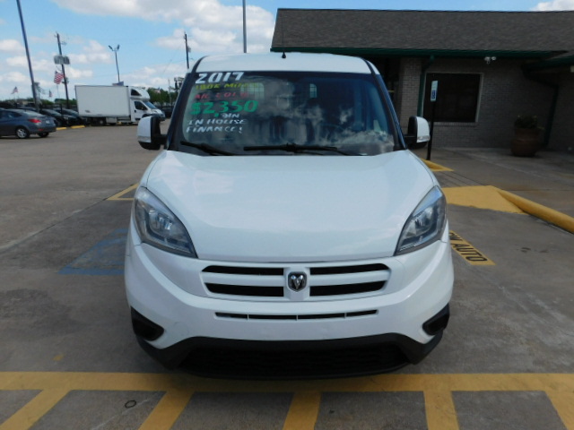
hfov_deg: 73.9
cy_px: 215
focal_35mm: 23
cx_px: 287
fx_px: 381
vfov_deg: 58.9
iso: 125
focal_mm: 4
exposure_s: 1/640
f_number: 6
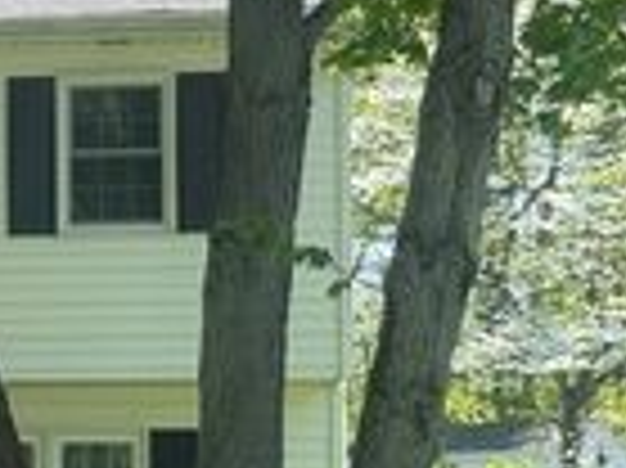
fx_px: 3126
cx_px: -405
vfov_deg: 8.5
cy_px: 452
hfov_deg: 10.9
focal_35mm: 173
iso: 80
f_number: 1.78
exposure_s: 1/1285
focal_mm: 6.76
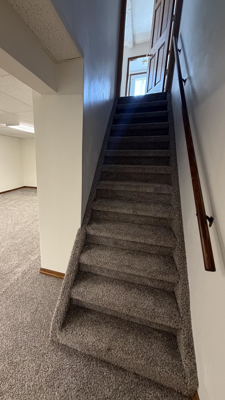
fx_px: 170
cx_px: 75
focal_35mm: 16
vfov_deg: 99.3
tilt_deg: -14.6
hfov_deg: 65.3
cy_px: 205
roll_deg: -0.1
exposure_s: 1/60
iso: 400
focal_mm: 2.22
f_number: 2.2
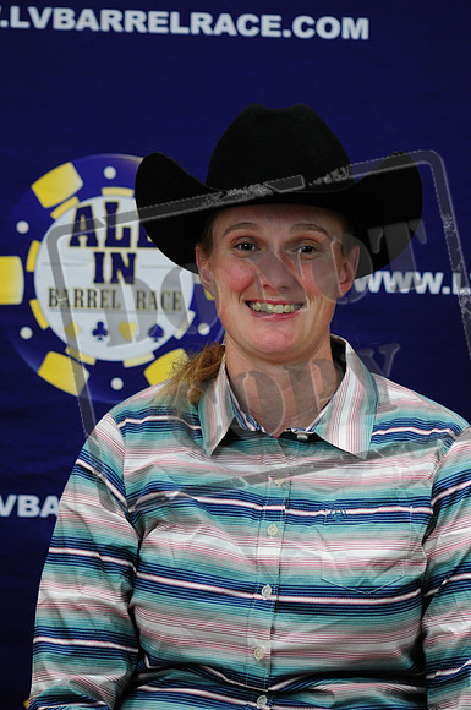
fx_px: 2421
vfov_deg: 16.7
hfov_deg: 11.1
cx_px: 236
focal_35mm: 123
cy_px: 355
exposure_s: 1/125
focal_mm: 82
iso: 640
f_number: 4
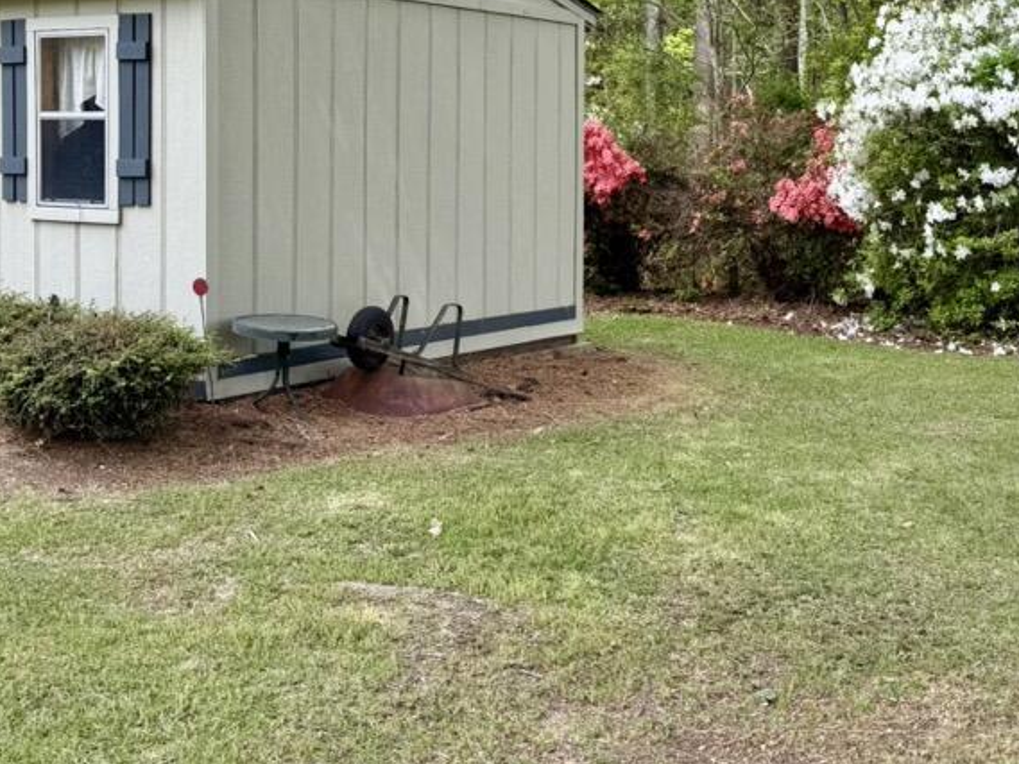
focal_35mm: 54
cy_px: 166
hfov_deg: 35.5
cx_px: 453
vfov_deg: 26.6
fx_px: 1590
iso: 80
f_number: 1.78
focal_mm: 6.76
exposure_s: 1/858
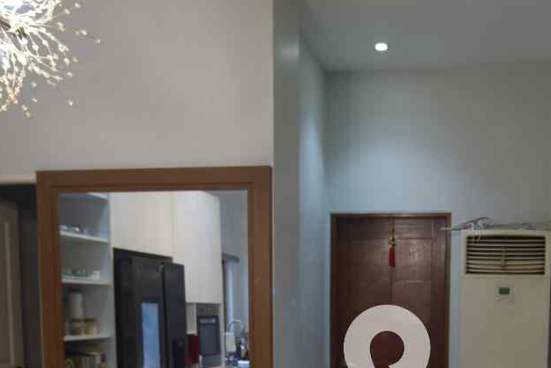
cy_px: 396
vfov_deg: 25.1
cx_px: 388
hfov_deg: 38.7
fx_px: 770
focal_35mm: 50
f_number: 2
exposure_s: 1/30
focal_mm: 13
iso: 100
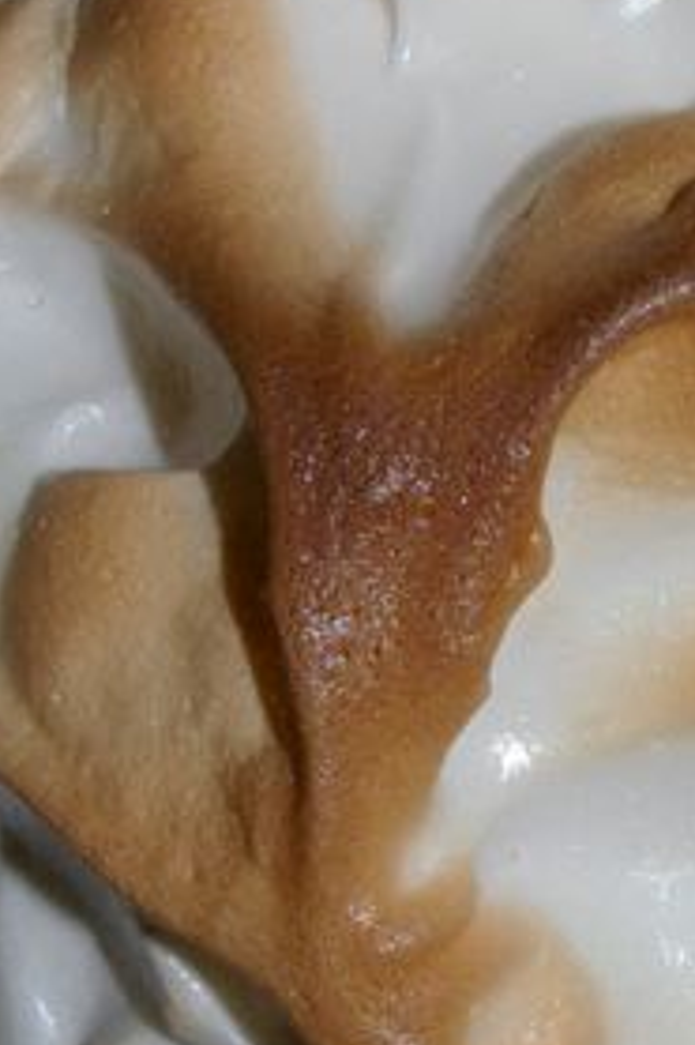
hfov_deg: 7.1
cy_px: 543
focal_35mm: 193
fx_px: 5595
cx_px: 686
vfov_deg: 10.7
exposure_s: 1/45
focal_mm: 28
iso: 200
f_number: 13
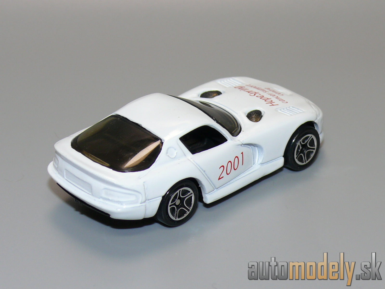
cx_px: 192
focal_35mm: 102
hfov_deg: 19.3
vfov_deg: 14.5
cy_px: 144
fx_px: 1134
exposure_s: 1/30
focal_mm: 13.3
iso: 100
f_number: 4
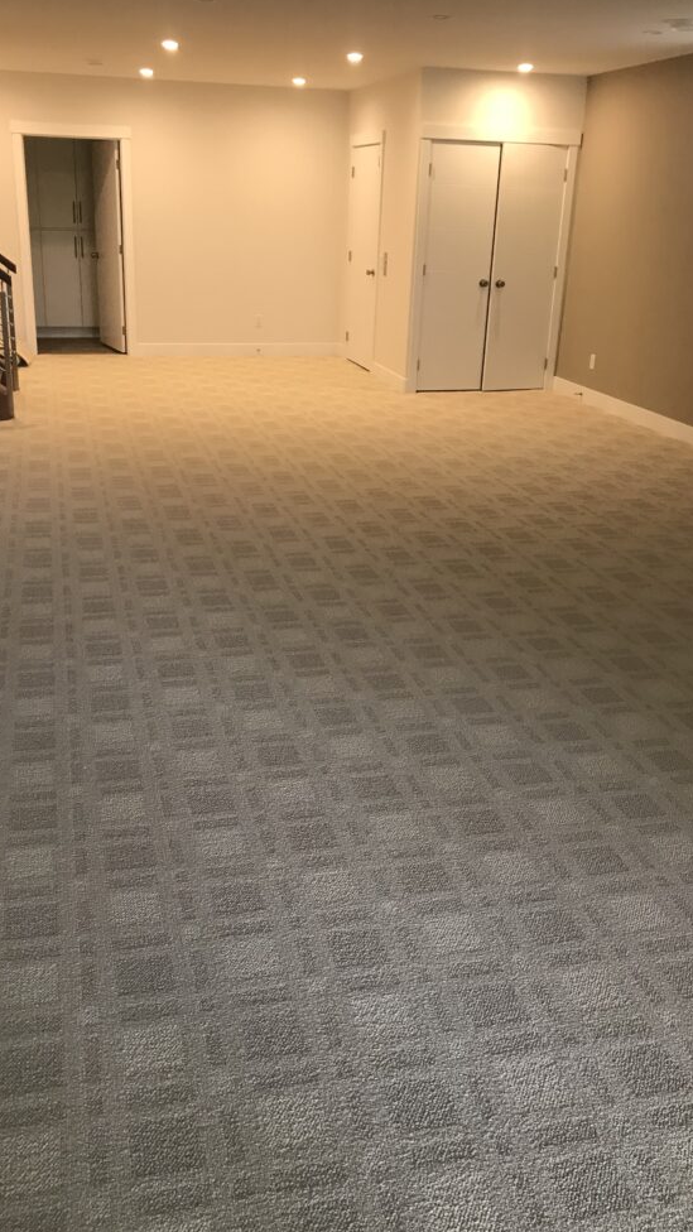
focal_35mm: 32
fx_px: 1045
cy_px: 619
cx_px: 314
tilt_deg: -19.5
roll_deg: -1.7
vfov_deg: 61.0
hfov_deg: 36.6
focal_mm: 3.99
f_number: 1.8
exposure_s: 1/24
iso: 40
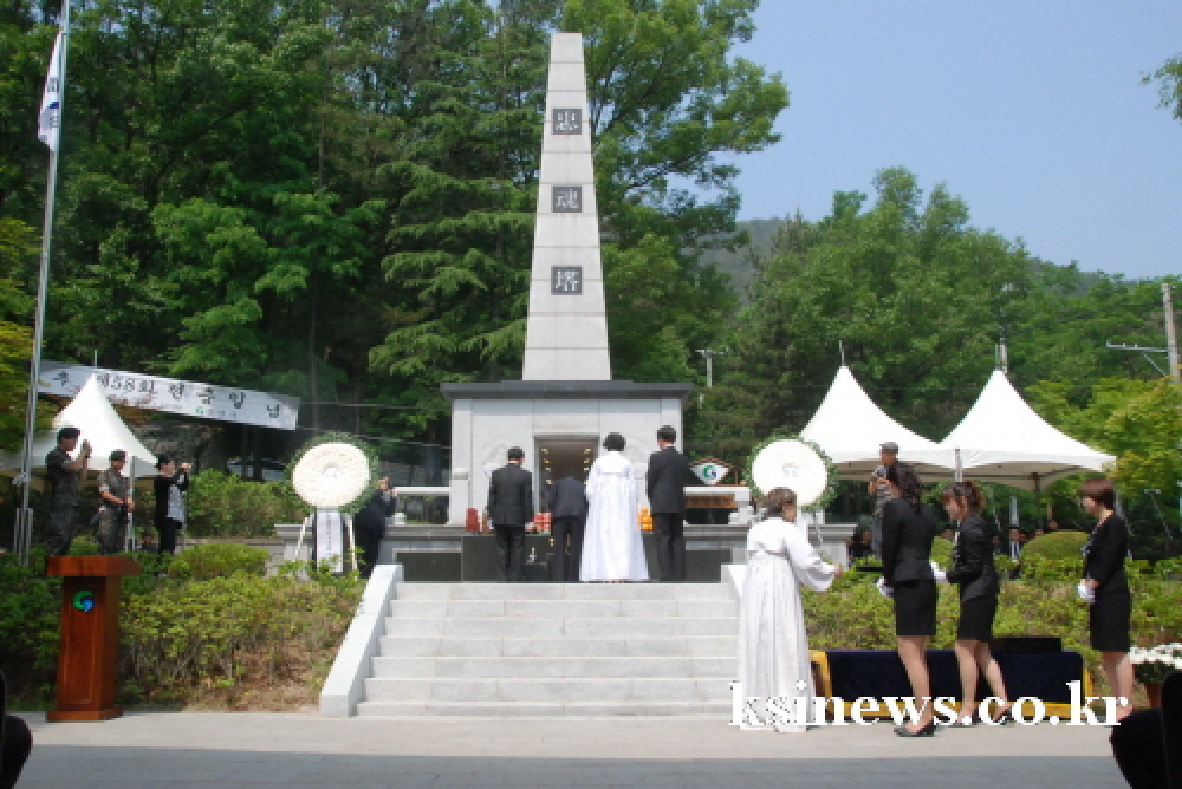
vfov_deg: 43.7
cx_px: 591
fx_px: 986
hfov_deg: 61.9
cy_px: 394
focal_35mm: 30
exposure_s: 1/640
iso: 800
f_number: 13
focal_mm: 20
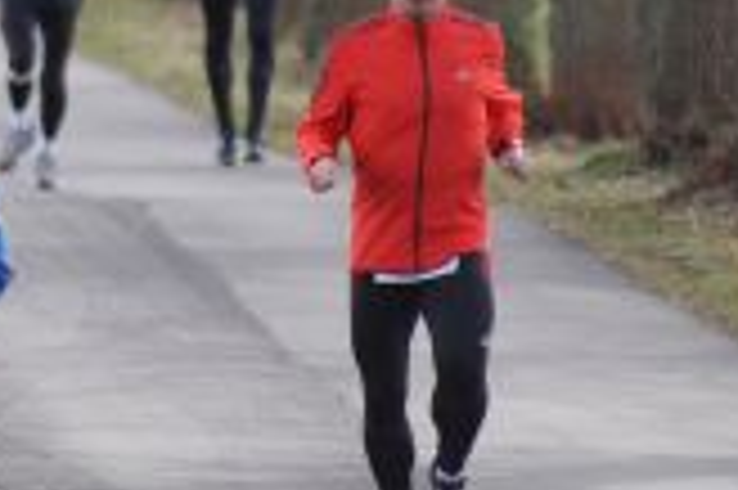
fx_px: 26295
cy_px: -164
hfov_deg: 1.6
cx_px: 126
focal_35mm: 1284
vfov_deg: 1.1
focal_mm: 280
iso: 400
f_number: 5.6
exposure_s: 1/500
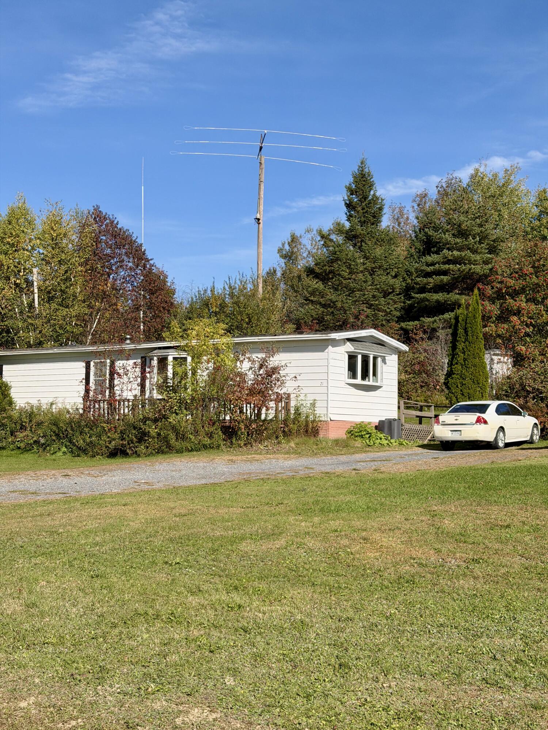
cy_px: 365
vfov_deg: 39.7
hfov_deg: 30.3
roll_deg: -2.5
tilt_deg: +5.0
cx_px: 274
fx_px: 1013
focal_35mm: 48
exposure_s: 1/4587
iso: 64
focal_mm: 6.76
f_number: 1.78
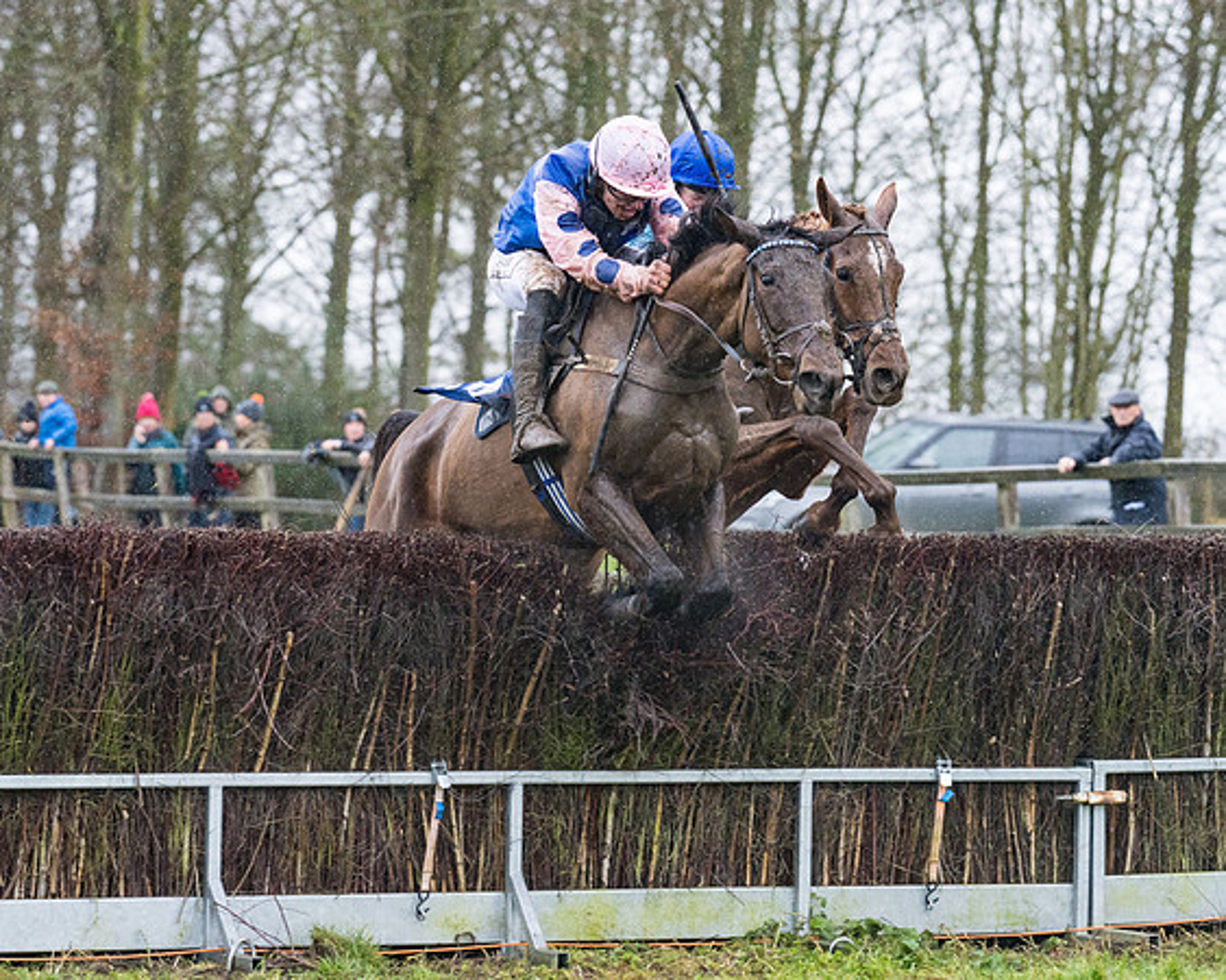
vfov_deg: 8.9
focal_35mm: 174
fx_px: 6309
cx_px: 560
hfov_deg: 11.1
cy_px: 444
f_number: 4
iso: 1600
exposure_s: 1/1000
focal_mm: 135
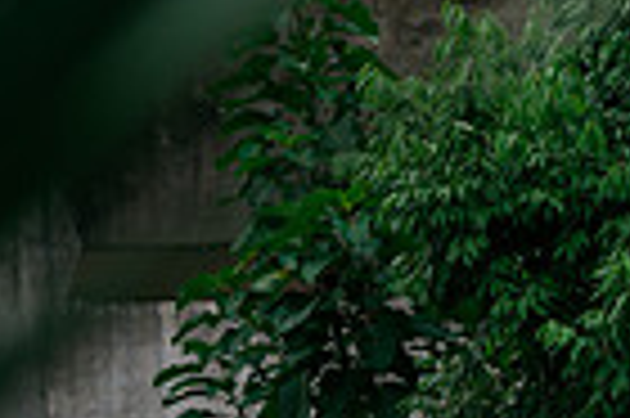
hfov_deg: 8.2
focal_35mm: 241
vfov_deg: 5.6
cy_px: 744
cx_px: 1214
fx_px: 4213
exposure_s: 1/400
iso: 80
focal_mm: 50
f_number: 2
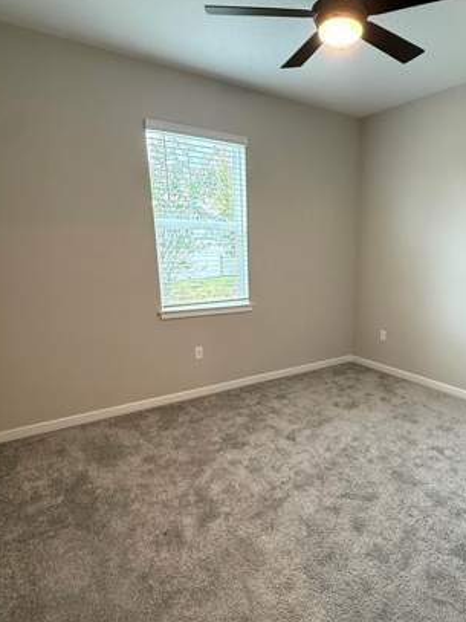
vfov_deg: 76.0
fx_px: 395
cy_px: 356
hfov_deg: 60.0
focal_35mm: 22
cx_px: 301
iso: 400
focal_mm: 2.22
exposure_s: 1/120
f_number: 2.2
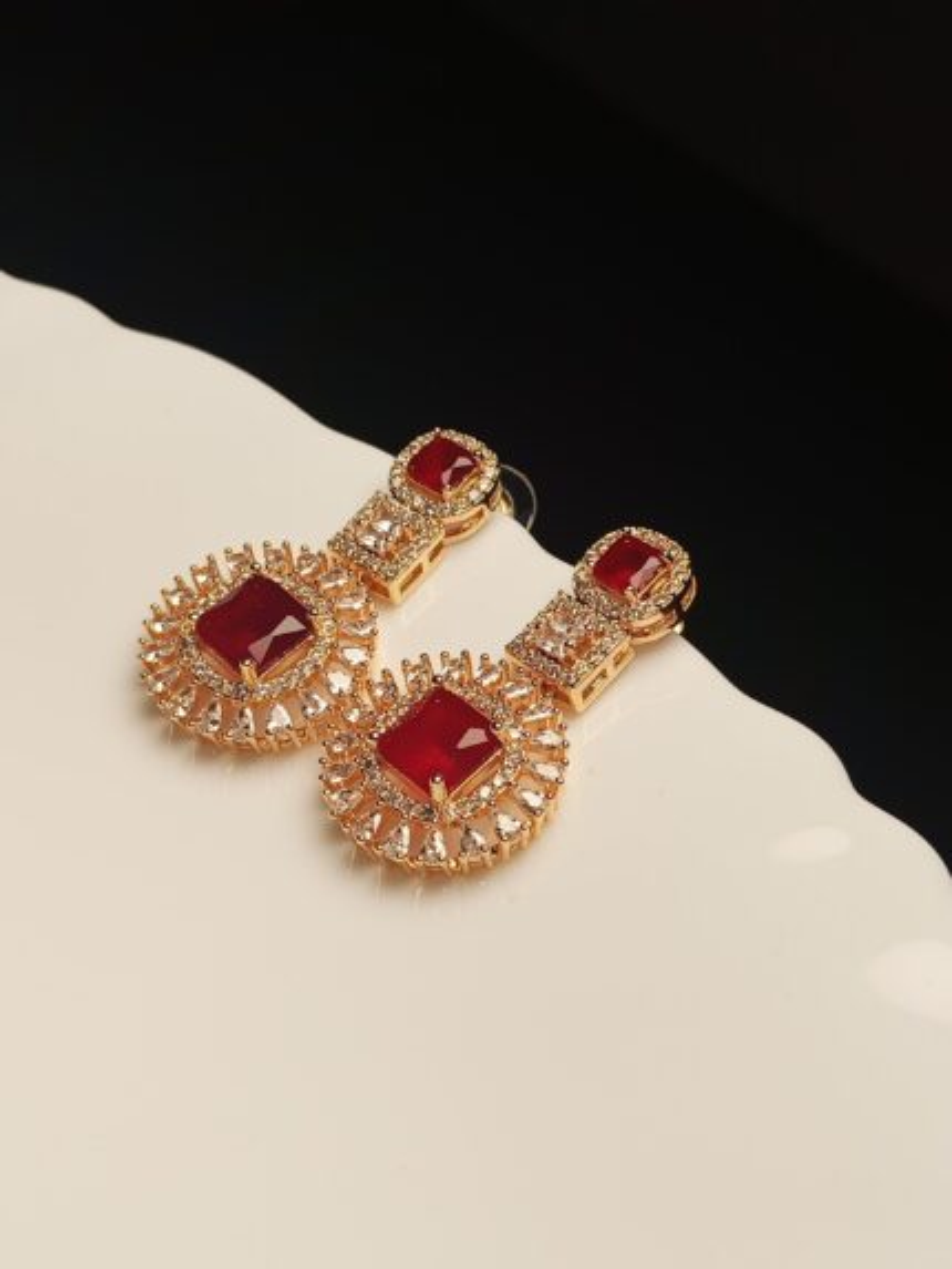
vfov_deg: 38.9
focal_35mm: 49
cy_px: 634
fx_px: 1796
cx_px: 476
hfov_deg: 29.7
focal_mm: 3.98
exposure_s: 1/171
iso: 50
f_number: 1.8
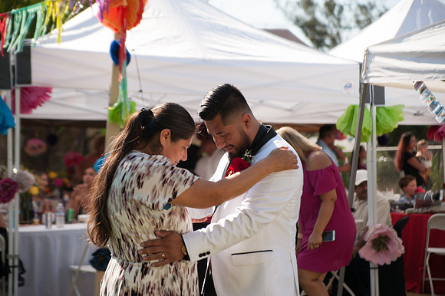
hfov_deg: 32.4
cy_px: 148
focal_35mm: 62
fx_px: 766
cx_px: 222
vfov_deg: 21.9
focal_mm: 62
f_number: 2.8
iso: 200
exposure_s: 1/2000
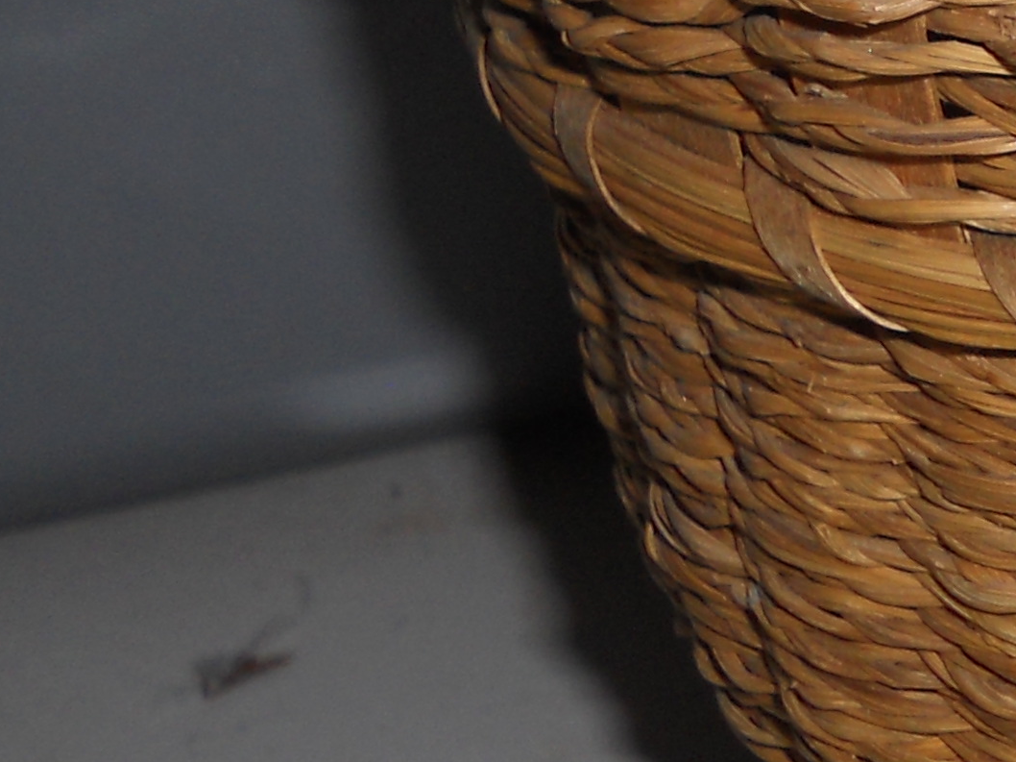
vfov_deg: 12.1
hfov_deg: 14.5
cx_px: 1760
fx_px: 3551
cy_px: -10
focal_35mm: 121
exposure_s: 1/25
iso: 80
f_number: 8.8
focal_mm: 5.8
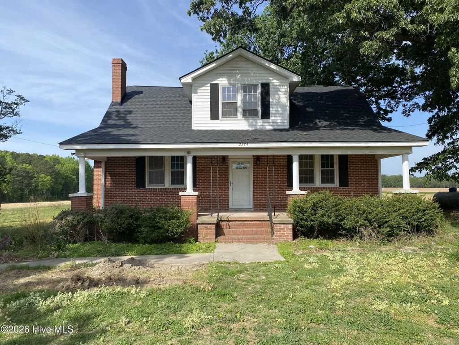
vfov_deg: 53.1
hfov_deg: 67.3
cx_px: 230
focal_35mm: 26
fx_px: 345
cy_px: 172
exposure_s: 1/2183
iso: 32
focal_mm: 4.25
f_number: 1.8
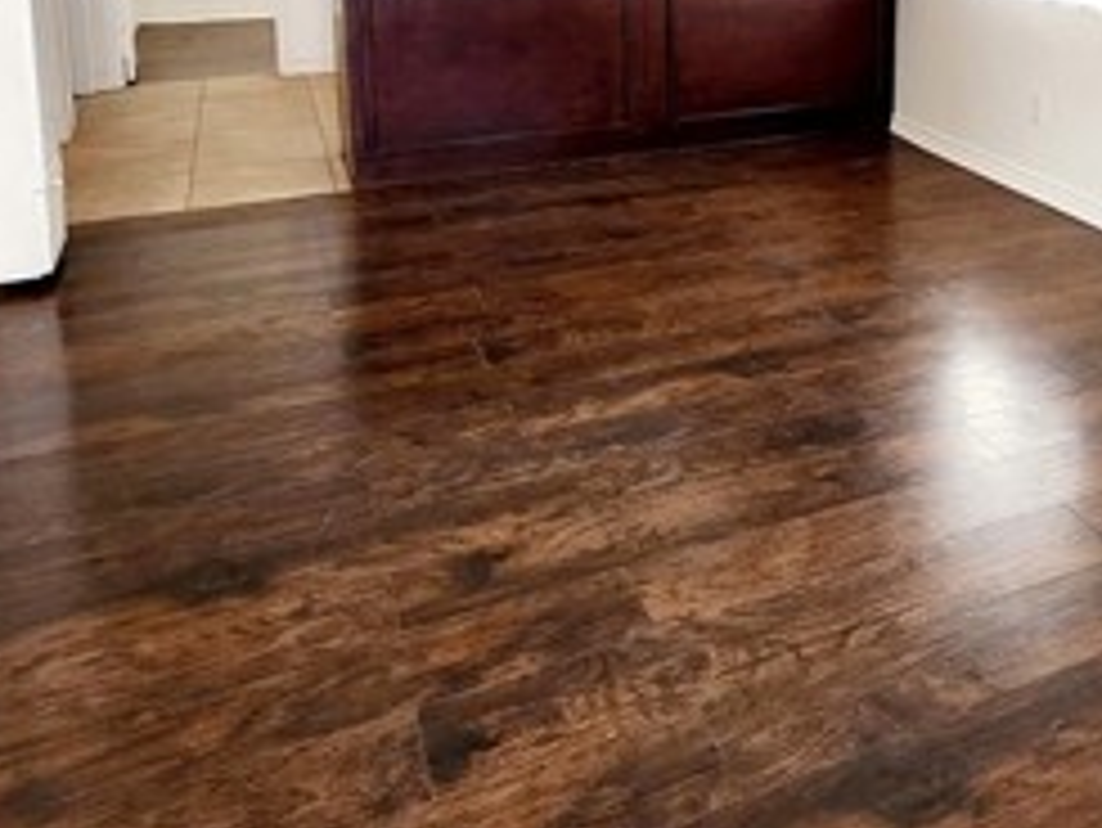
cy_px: 40
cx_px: 823
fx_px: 1083
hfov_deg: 51.7
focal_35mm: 34
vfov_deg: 38.2
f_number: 2.2
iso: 64
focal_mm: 1.74
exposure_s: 1/60.2
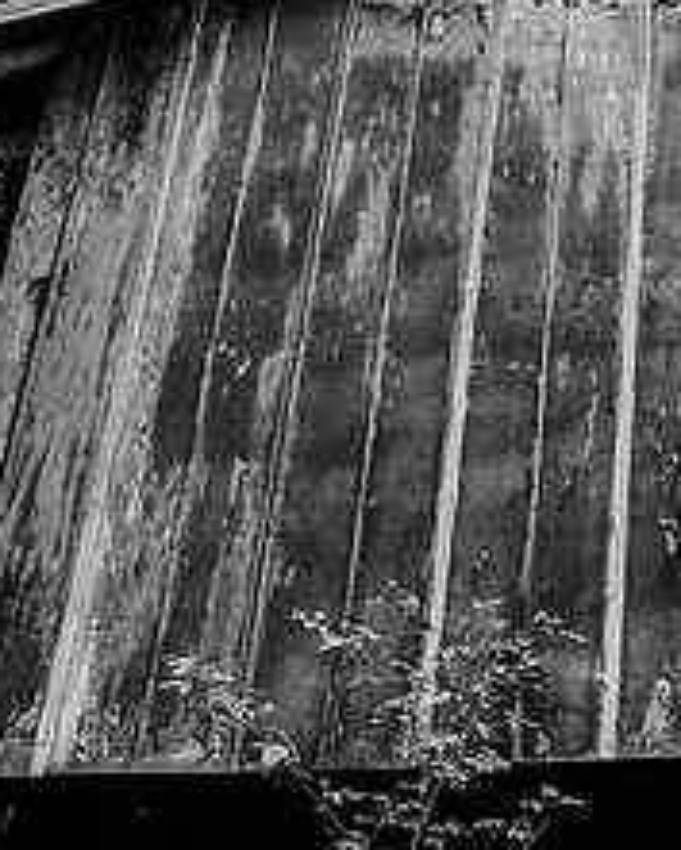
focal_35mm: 62
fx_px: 1561
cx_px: 979
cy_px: 166
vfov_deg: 29.7
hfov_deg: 21.3
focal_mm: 24
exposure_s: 1/160
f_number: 2.8
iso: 250
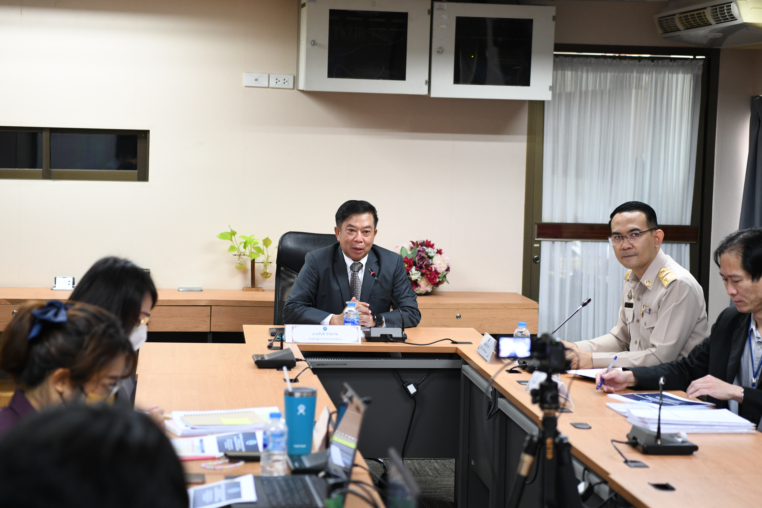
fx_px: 1672
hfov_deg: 25.7
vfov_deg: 17.3
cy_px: 228
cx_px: 399
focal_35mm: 79
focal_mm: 70
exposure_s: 1/125
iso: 1600
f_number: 2.8
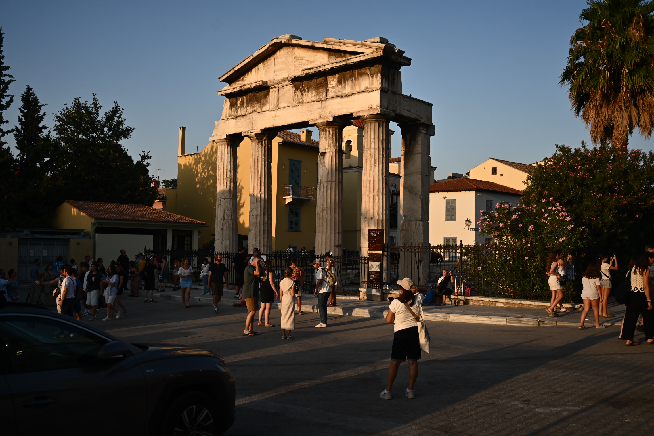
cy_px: 218
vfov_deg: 38.9
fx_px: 618
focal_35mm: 34
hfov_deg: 55.8
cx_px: 327
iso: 250
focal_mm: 34
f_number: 4
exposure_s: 1/3200
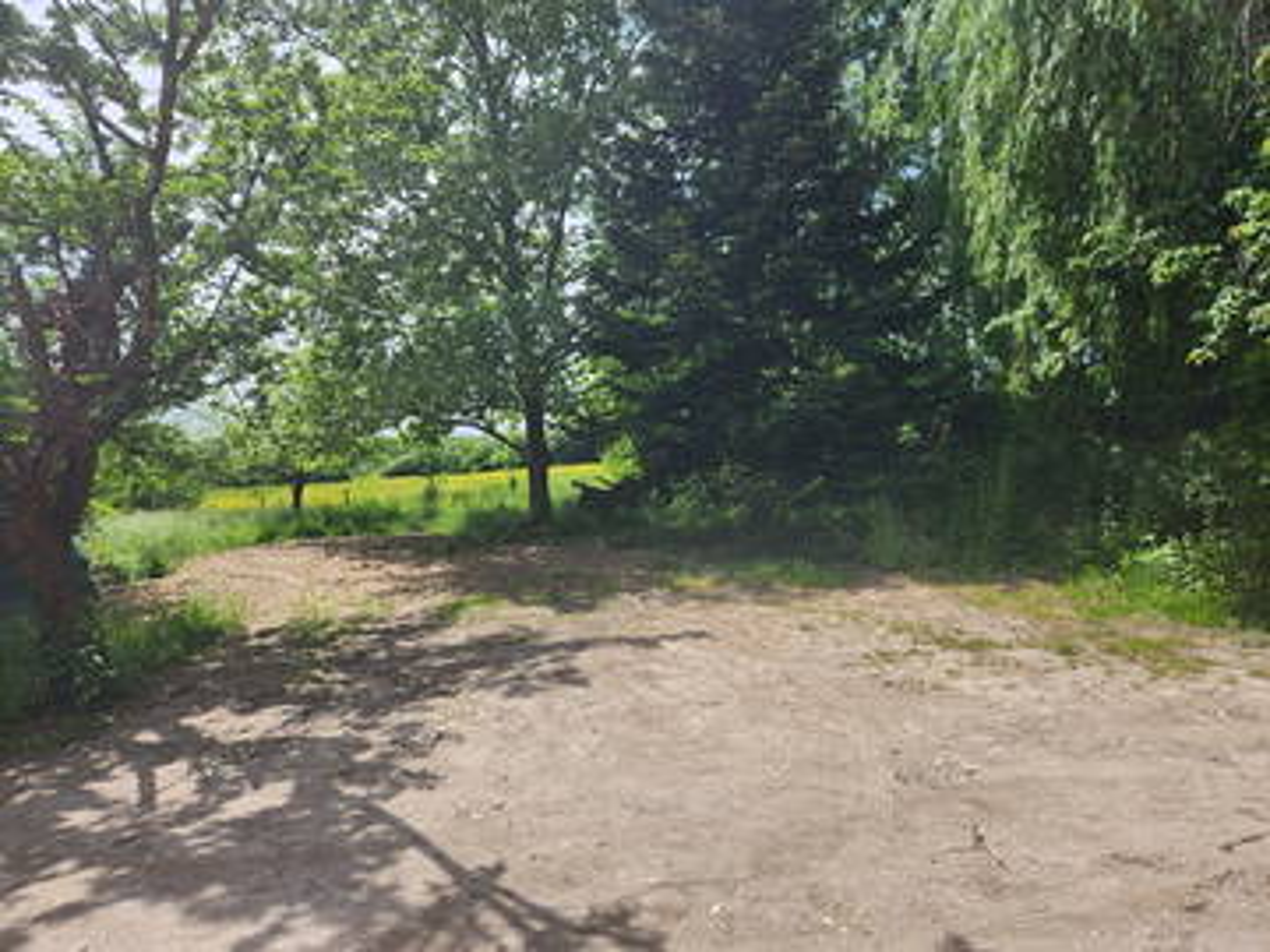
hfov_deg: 73.9
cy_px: 476
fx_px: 844
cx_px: 635
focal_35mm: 23
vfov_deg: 58.9
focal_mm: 5.4
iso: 20
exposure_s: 1/1038
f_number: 1.8
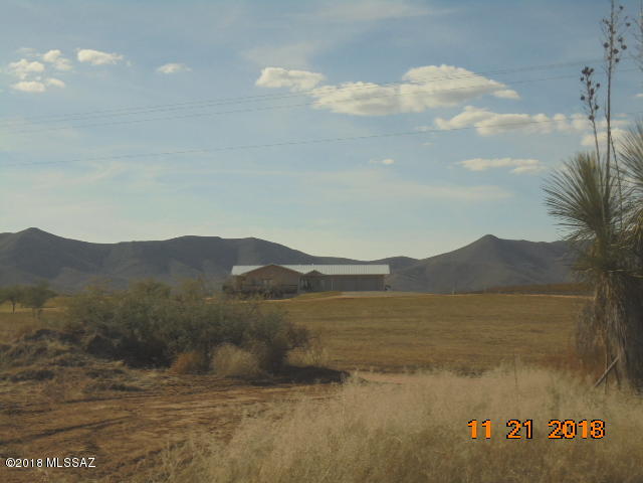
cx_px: 322
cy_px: 242
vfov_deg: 22.9
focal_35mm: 64
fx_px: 1189
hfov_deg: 30.3
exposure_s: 1/100
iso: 100
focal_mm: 11.5
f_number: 17.8
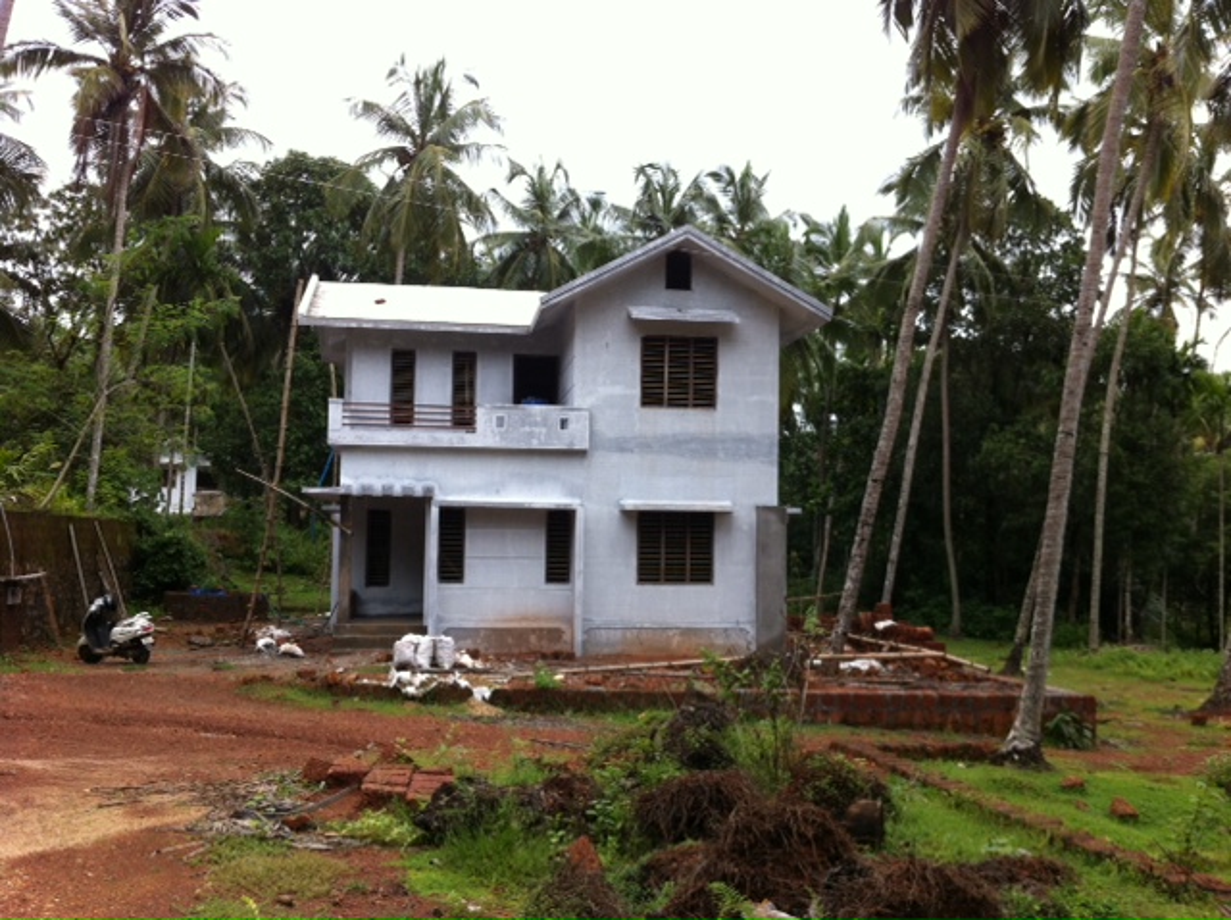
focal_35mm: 35
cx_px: 616
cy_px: 460
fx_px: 1243
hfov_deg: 52.7
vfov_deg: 40.6
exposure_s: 1/616
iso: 80
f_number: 2.8
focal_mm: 3.85
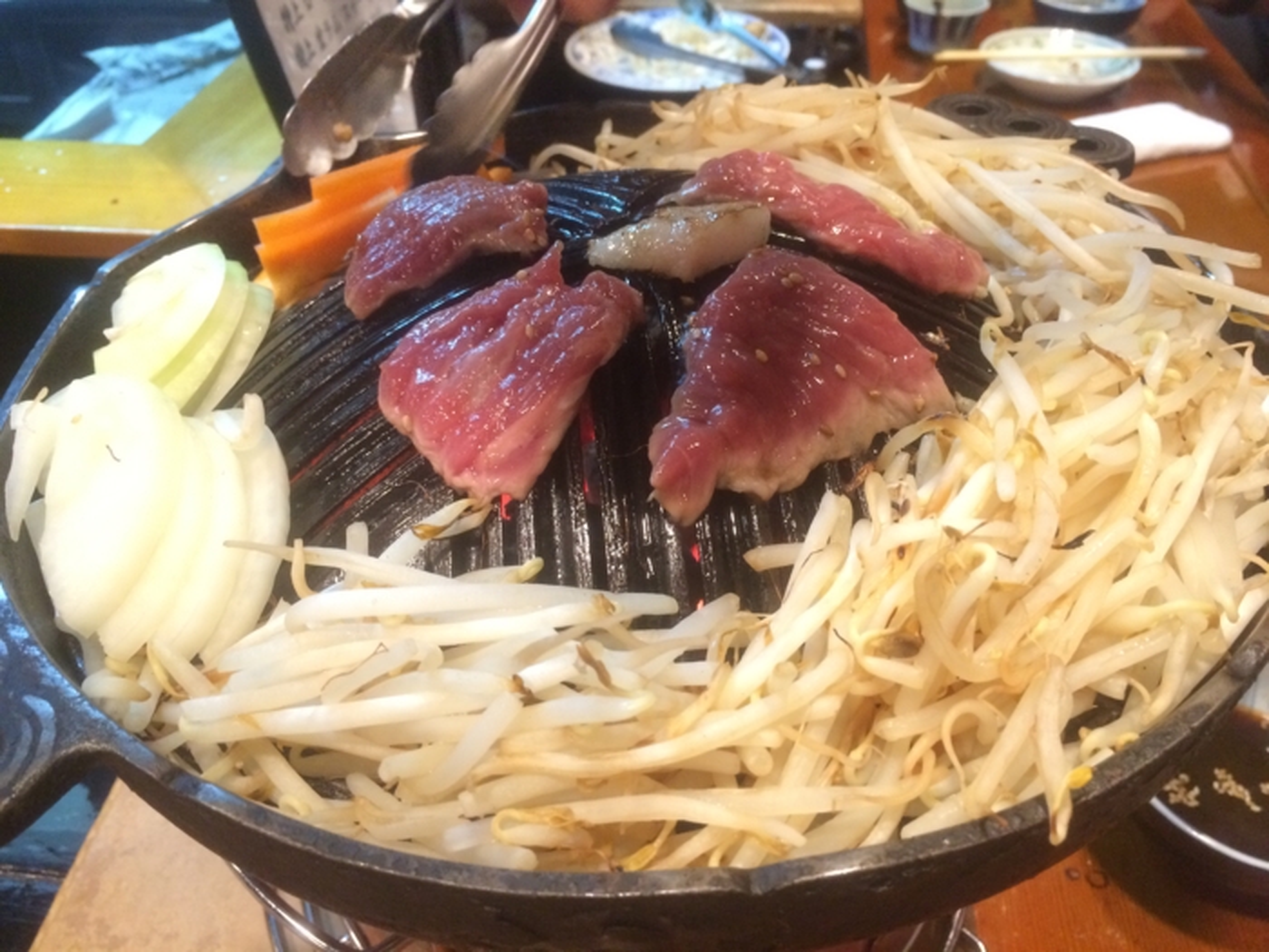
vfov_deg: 48.2
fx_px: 1063
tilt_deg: -40.0
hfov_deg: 61.7
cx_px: 634
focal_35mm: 29
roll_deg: +2.0
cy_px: 476
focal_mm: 4.15
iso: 320
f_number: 2.2
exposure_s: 1/20
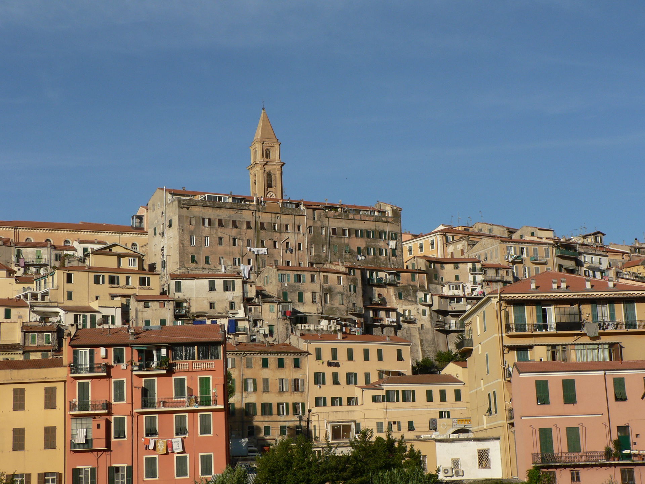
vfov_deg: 22.6
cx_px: 322
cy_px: 242
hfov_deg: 29.8
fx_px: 1211
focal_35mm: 65
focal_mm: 10.9
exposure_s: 1/500
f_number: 5.6
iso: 80
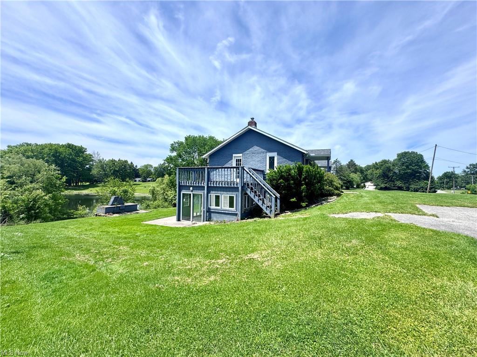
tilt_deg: +1.4
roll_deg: -1.3
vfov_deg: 85.7
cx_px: 238
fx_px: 193
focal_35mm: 14
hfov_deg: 102.1
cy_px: 178
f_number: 2.2
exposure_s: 1/2208
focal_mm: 2.22
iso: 50
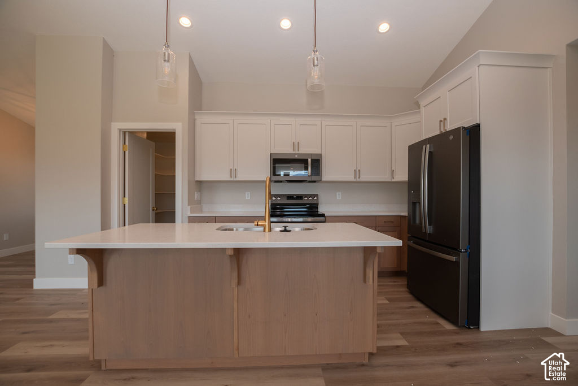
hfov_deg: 99.5
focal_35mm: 15
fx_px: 245
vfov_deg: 76.5
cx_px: 289
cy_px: 193
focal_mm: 10
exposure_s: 1/200
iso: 125
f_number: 4
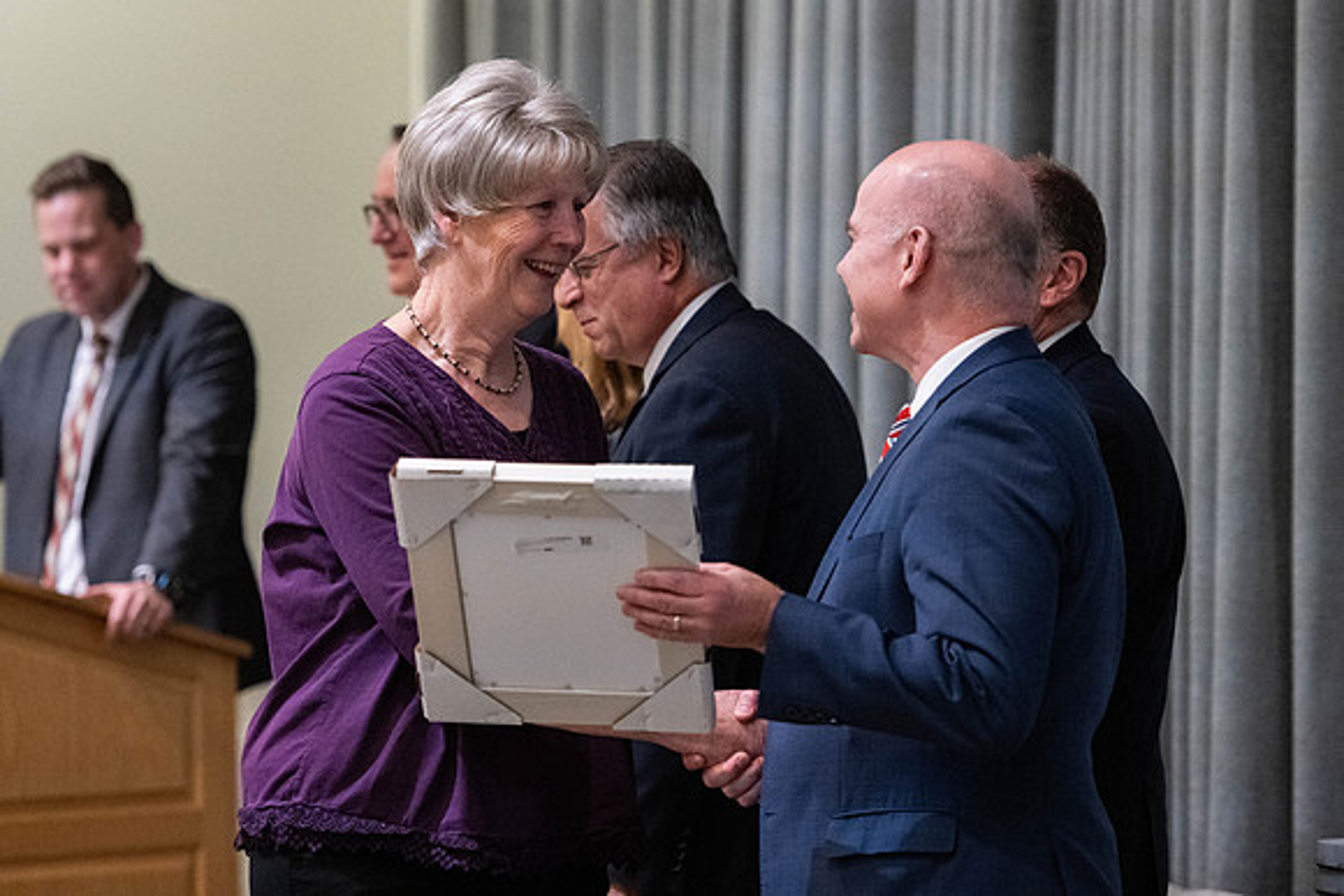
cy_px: 344
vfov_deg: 8.2
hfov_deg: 12.3
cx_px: 601
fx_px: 6223
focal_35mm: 167
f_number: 2.8
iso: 5000
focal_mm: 135
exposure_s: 1/250
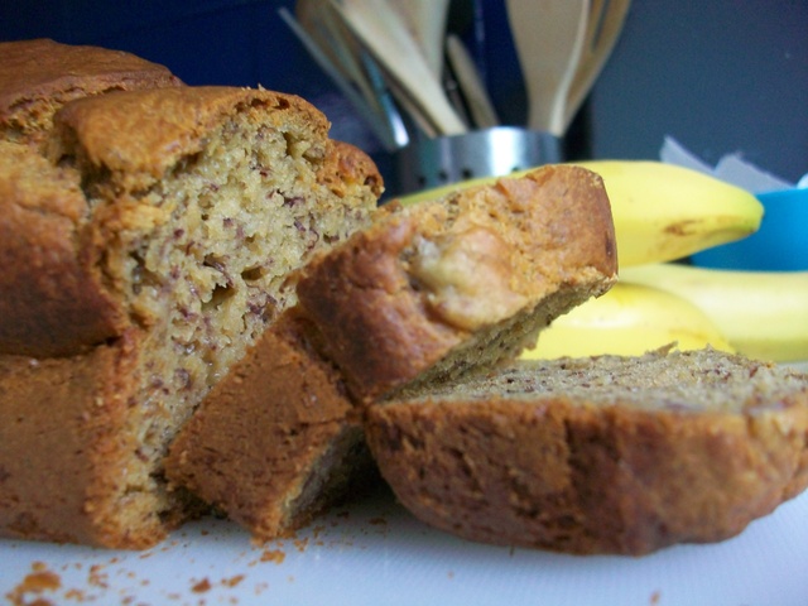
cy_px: 303
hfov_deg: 56.8
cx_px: 404
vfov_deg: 44.2
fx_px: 747
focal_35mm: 32
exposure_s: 1/10
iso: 160
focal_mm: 5.7
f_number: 2.8
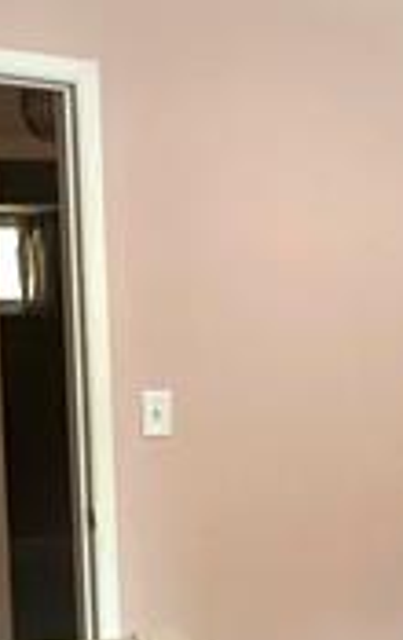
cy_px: 435
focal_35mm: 65
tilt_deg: -5.0
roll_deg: +1.0
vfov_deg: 31.2
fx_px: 1138
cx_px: 278
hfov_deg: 20.0
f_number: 2.2
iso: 500
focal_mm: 2.22
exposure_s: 1/60
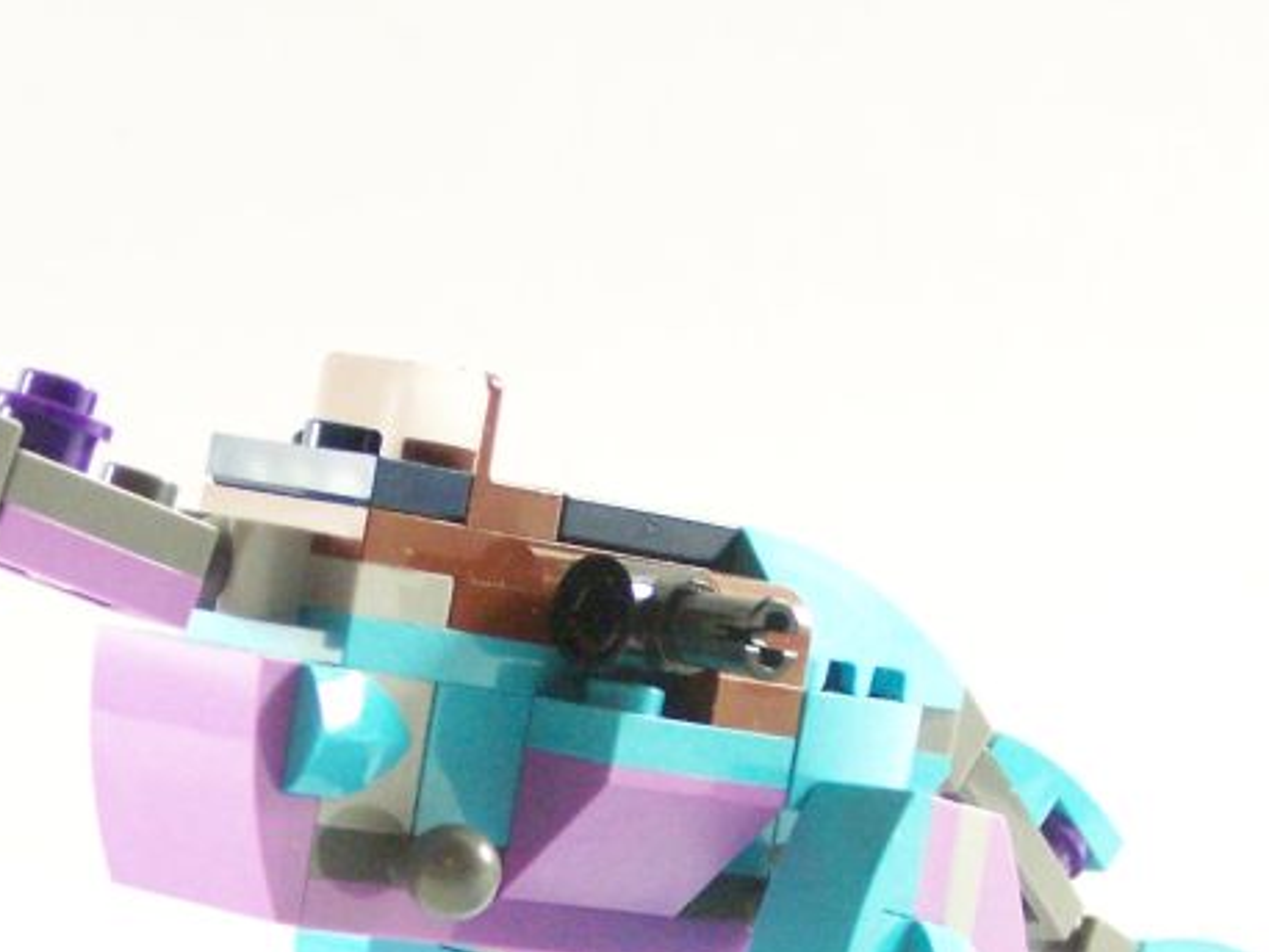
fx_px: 5245
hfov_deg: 13.8
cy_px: 880
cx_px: 665
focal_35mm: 143
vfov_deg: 10.3
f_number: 3.2
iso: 400
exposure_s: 1/60
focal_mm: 10.7
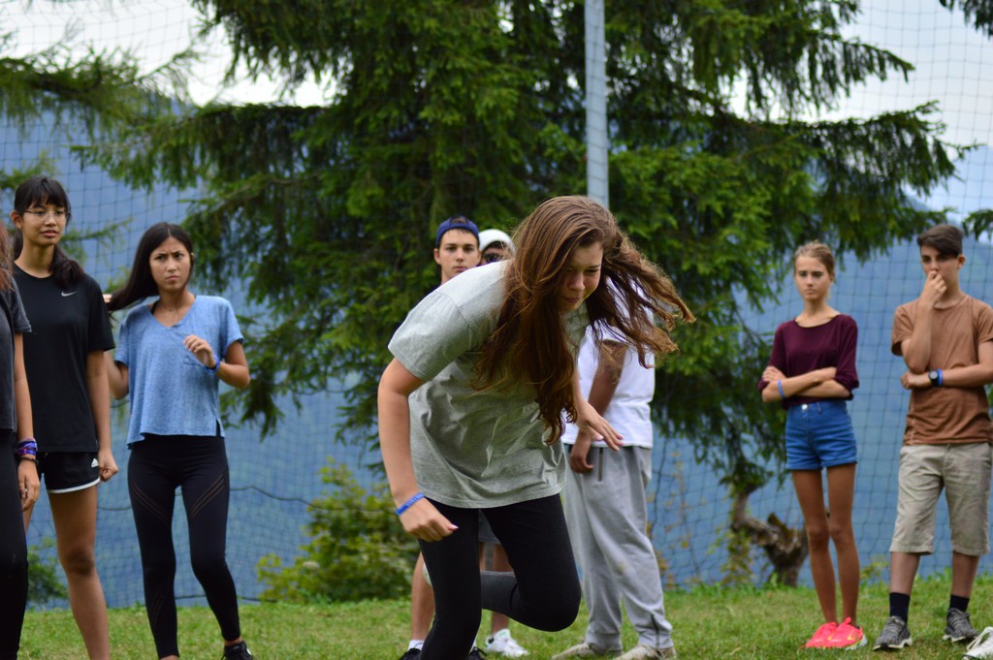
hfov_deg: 19.5
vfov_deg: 13.0
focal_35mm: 105
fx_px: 2894
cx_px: 496
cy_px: 330
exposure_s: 1/640
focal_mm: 70
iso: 400
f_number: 4
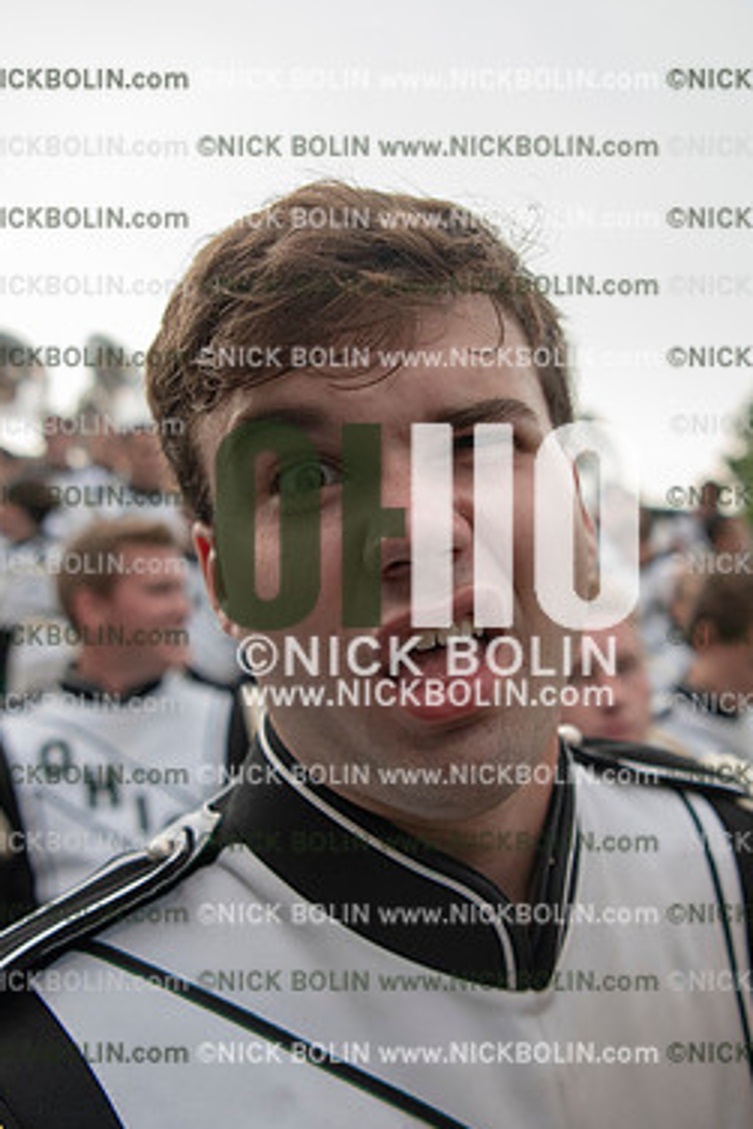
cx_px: 426
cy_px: 566
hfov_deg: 35.9
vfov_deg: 51.9
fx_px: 1160
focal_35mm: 37
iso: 800
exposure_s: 1/1000
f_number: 3.2
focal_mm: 24
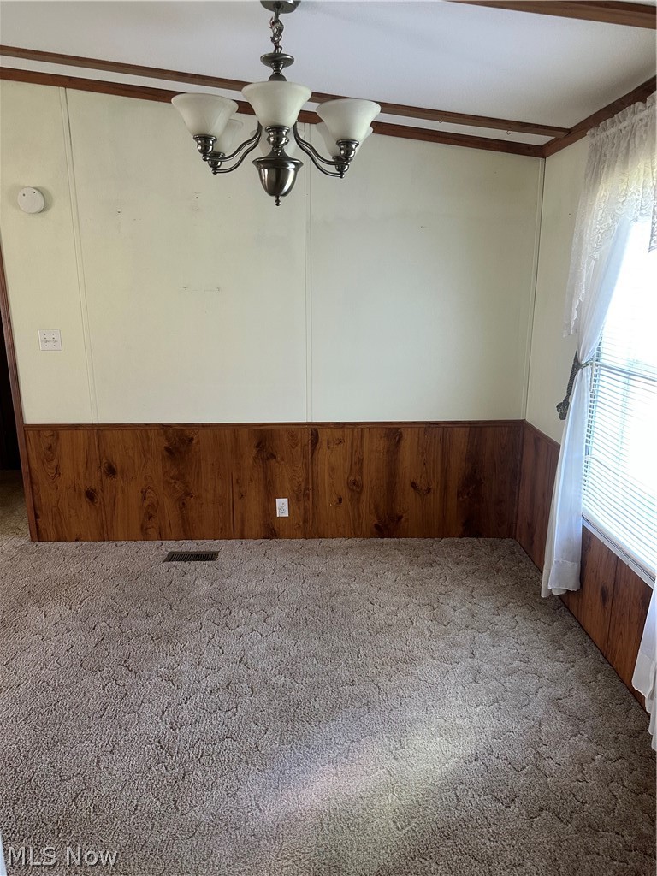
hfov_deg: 56.8
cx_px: 328
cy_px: 438
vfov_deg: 71.6
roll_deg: -0.2
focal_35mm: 24
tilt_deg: -13.7
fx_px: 607
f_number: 1.78
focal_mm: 6.86
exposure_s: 1/67
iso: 250
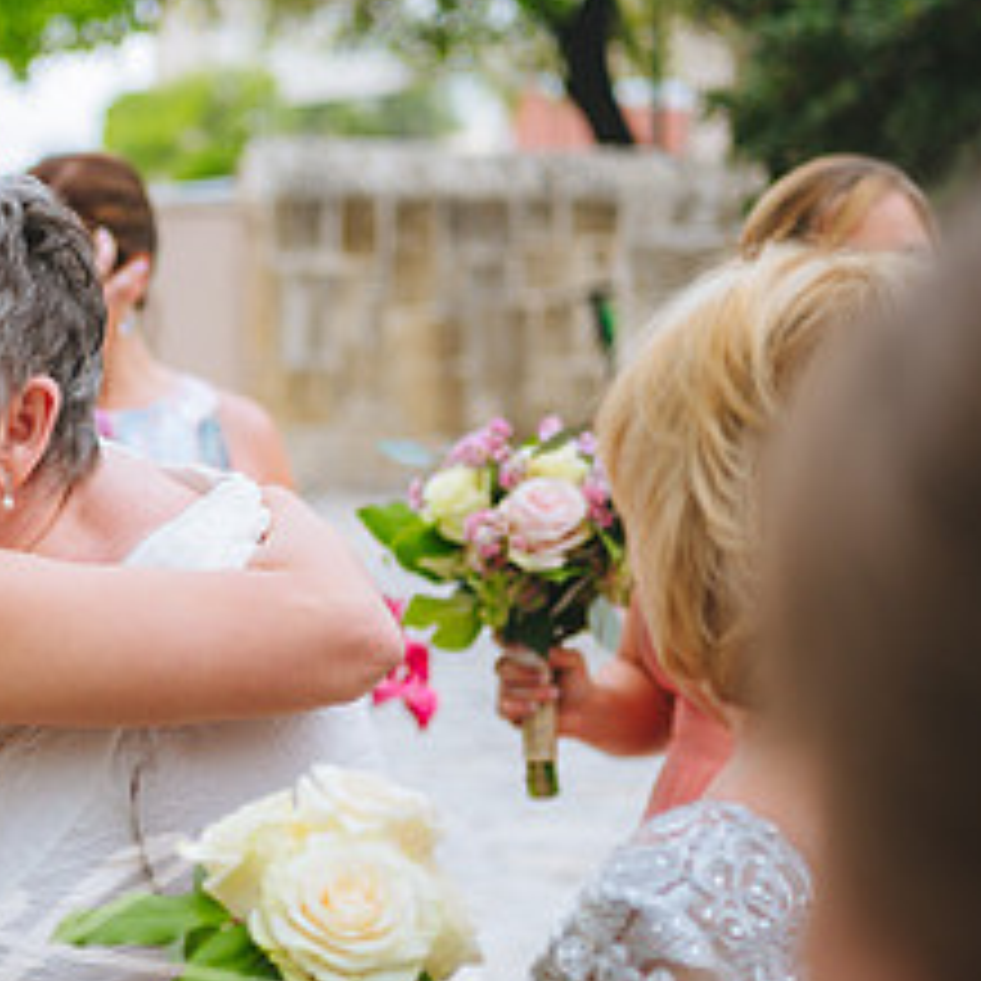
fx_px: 3623
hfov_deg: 15.1
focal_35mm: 113
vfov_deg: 15.4
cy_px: 580
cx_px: -58
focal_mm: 50
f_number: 2.8
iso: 400
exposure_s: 1/1600
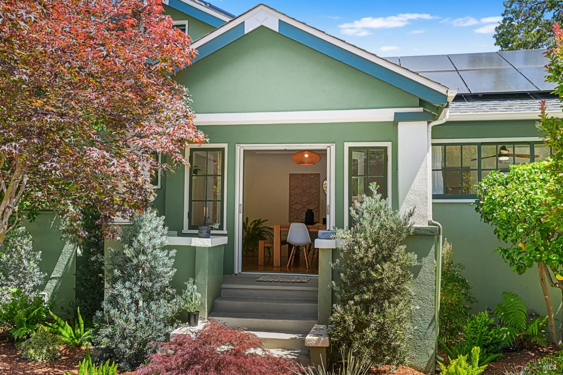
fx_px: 539
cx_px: 282
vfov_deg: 38.4
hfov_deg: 55.1
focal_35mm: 34
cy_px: 188
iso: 800
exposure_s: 1/40
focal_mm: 34.5
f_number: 11
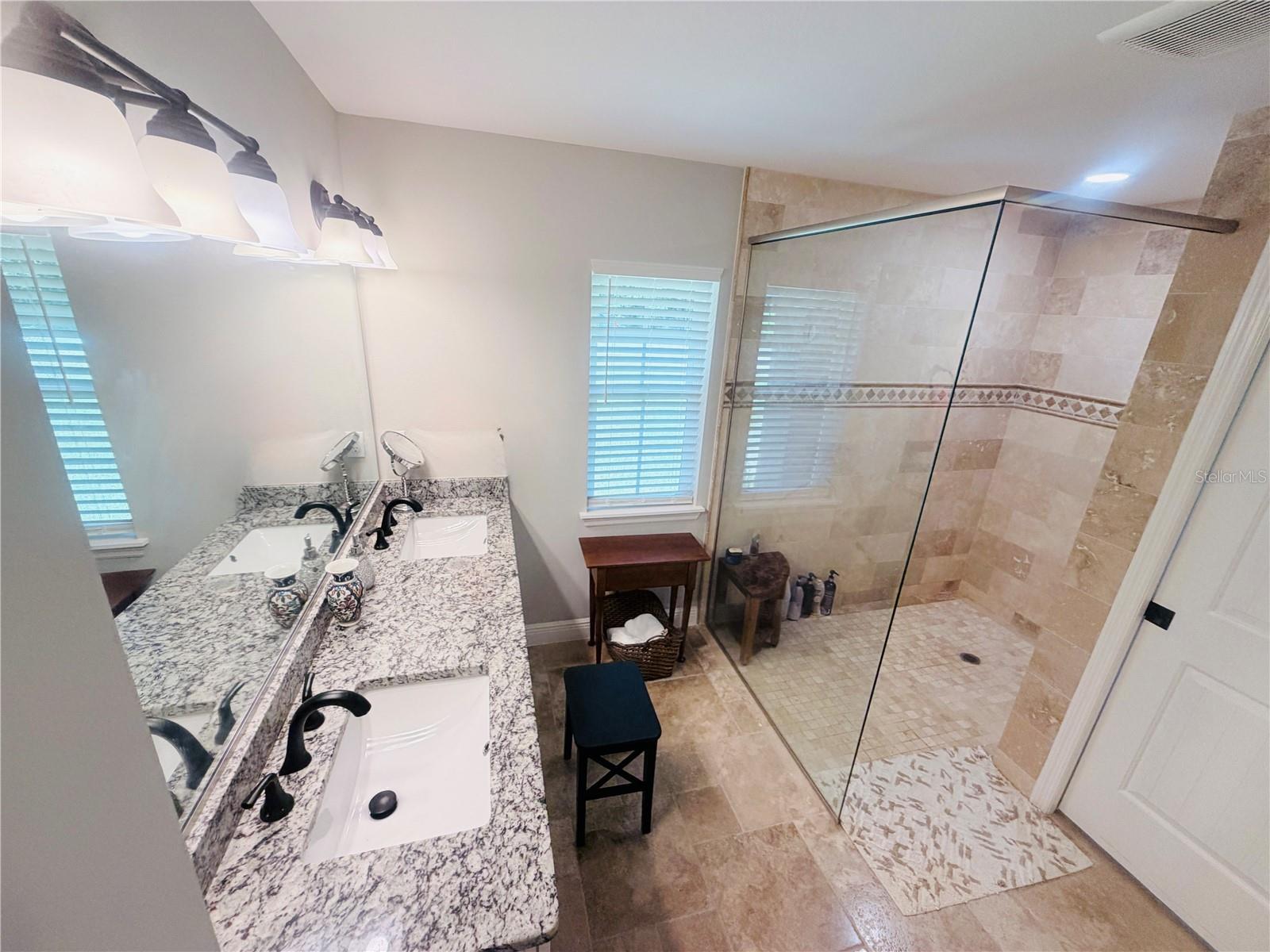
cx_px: 635
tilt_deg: -19.0
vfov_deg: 85.7
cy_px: 476
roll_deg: -4.3
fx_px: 514
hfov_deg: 102.1
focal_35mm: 14
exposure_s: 1/120
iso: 160
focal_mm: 2.22
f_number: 2.2
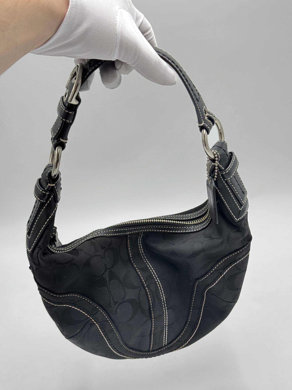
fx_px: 540
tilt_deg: -27.9
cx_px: 146
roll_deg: +4.2
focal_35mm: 48
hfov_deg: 30.3
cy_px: 195
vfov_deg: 39.7
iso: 80
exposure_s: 1/271
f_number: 1.78
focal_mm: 6.76
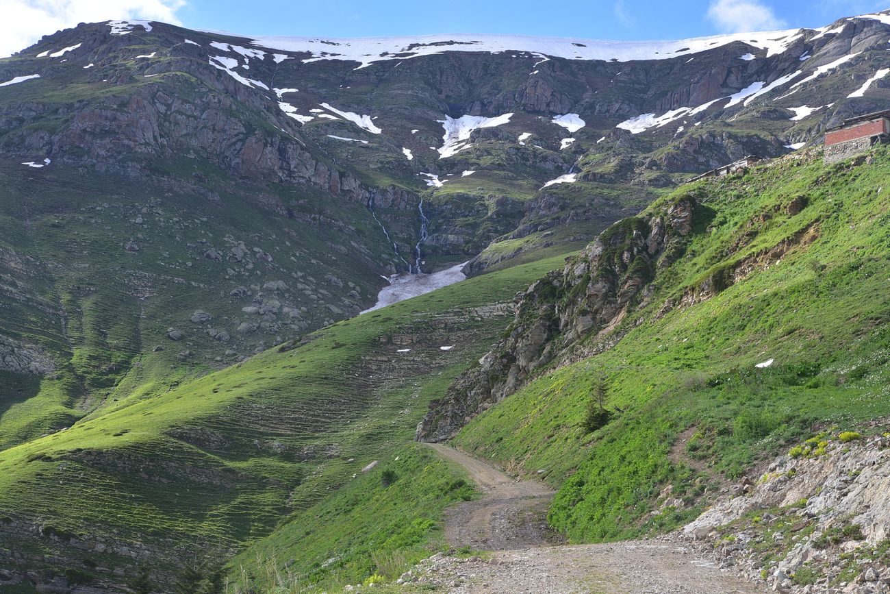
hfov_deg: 35.6
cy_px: 297
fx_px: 1384
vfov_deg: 24.2
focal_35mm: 56
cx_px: 445
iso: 200
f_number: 10
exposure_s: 1/125
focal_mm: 56
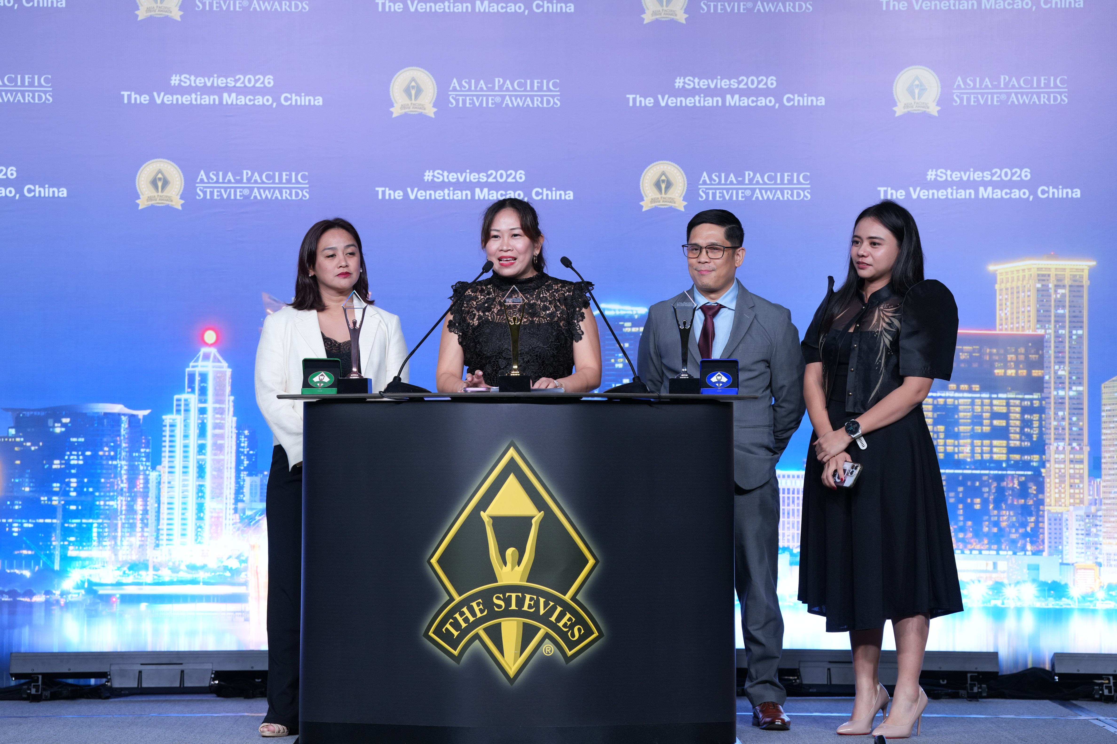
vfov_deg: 10.7
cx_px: 558
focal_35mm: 128
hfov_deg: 16.0
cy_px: 372
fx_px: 3971
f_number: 4
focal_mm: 128
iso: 640
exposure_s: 1/200
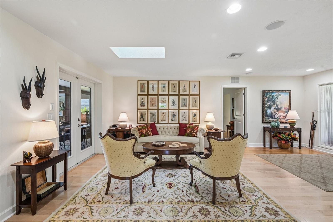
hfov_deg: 100.4
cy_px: 111
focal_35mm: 15
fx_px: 139
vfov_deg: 77.3
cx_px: 166
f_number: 8
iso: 400
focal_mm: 15
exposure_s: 1/8
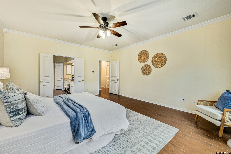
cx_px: 116
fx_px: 90
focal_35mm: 14
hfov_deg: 104.3
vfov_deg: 81.2
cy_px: 77
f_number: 8
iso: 1250
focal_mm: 14
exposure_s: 1/25
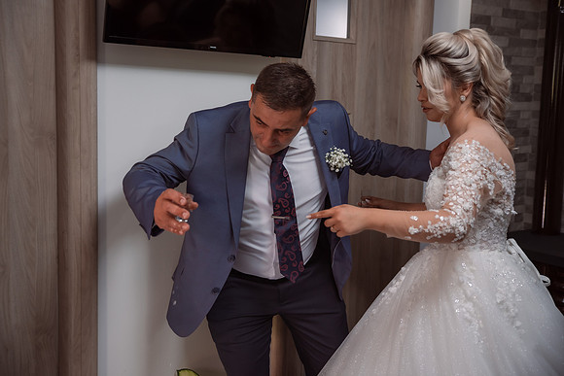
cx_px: 282
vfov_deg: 29.3
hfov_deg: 42.7
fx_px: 721
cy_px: 188
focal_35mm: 46
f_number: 2.8
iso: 1000
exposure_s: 1/250
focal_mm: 46
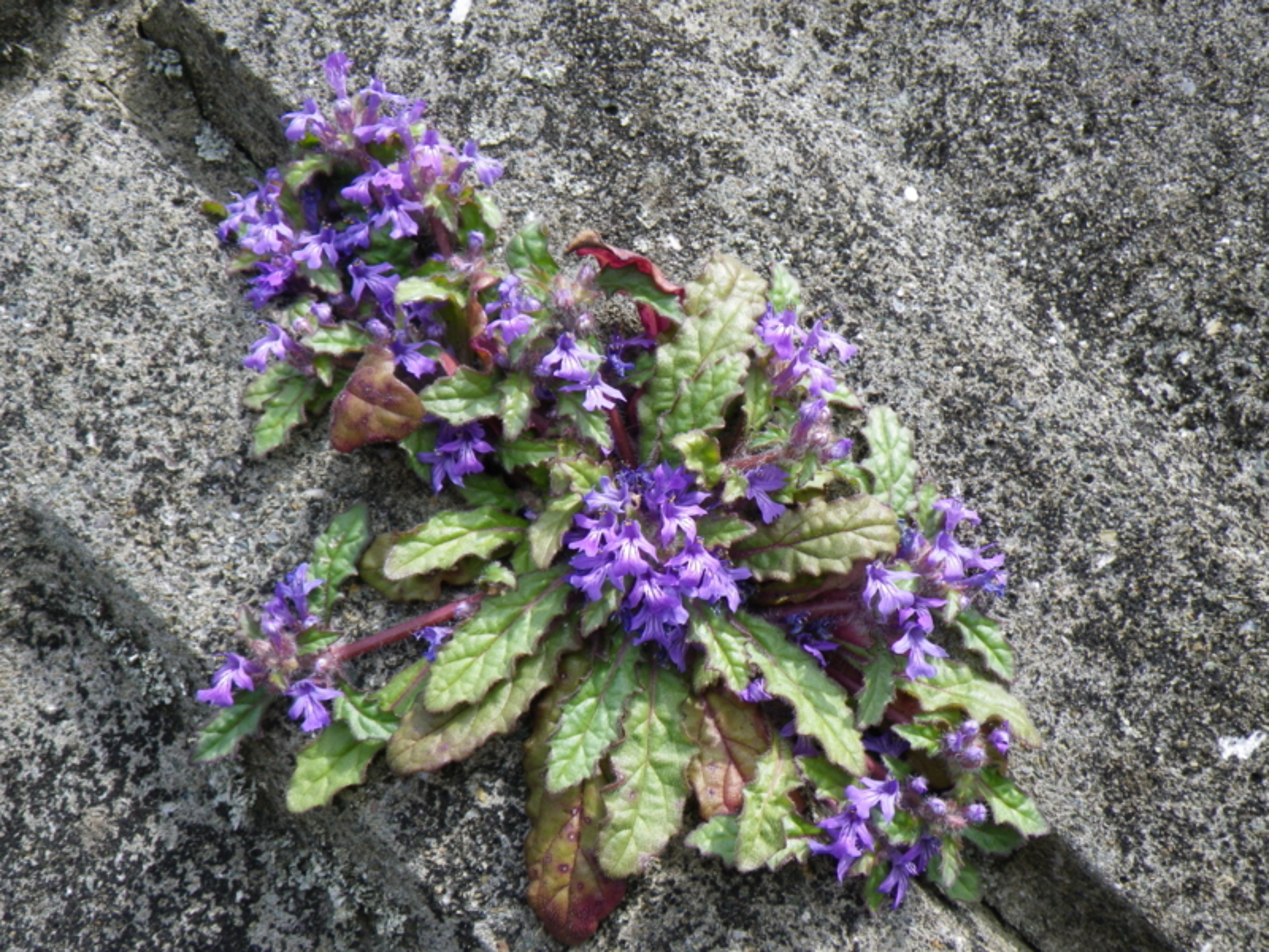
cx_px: 634
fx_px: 1246
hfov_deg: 54.0
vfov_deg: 41.8
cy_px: 476
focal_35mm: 34
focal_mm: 6.1
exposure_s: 1/200
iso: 80
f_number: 4.6
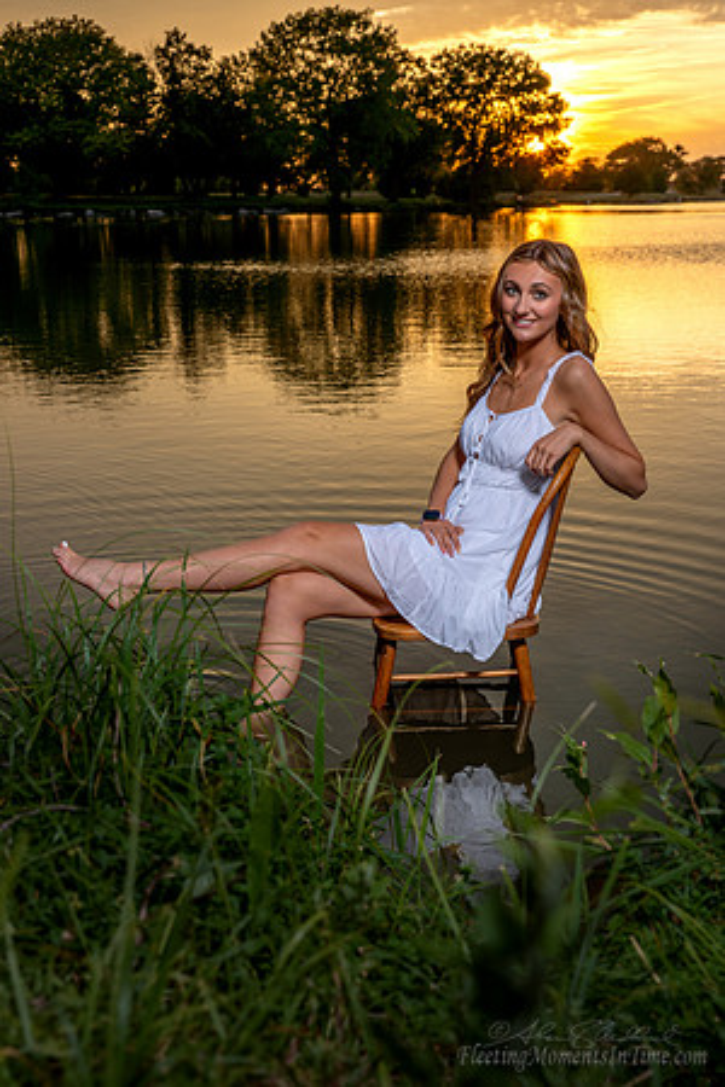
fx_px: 1057
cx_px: 362
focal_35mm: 35
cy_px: 544
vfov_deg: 54.4
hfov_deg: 37.9
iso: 100
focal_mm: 35
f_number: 5.6
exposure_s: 1/160
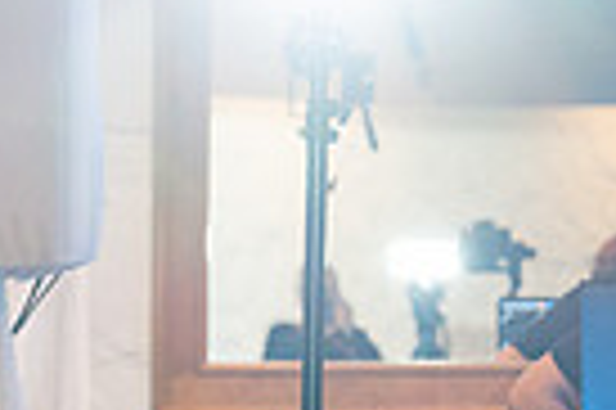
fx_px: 5076
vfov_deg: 4.6
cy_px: 773
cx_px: -261
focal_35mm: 297
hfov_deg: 6.9
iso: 800
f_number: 2.8
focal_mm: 70
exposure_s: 1/125
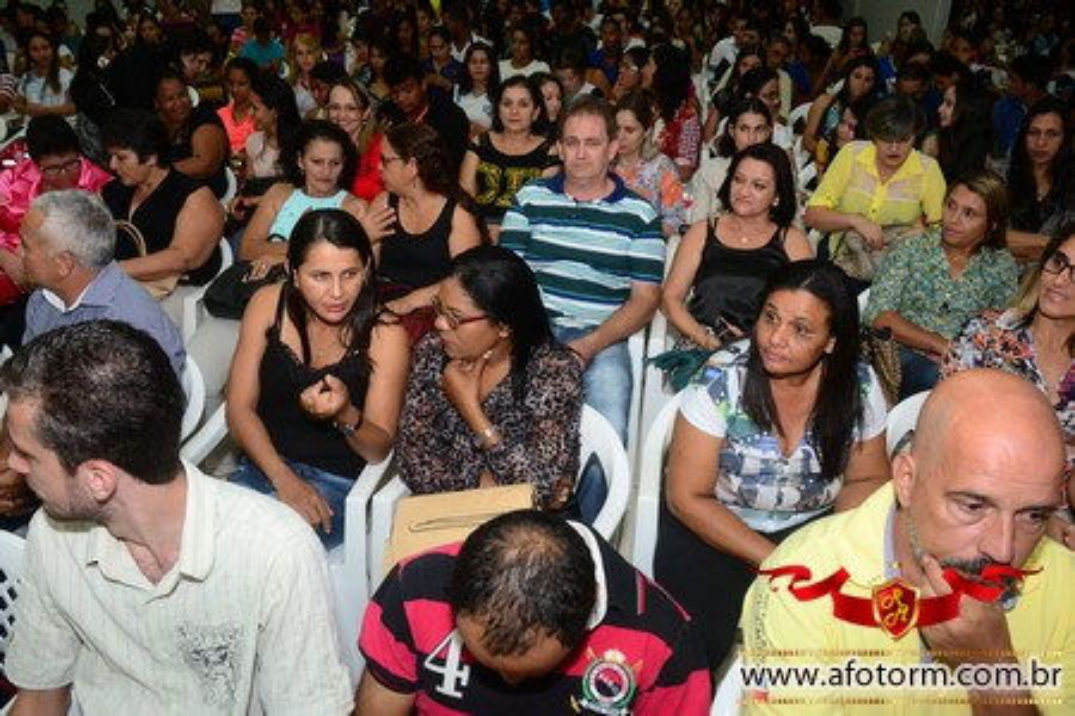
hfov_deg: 61.9
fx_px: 896
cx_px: 538
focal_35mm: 30
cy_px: 358
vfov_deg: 43.6
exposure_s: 1/60
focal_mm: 20
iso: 1600
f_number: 5.6
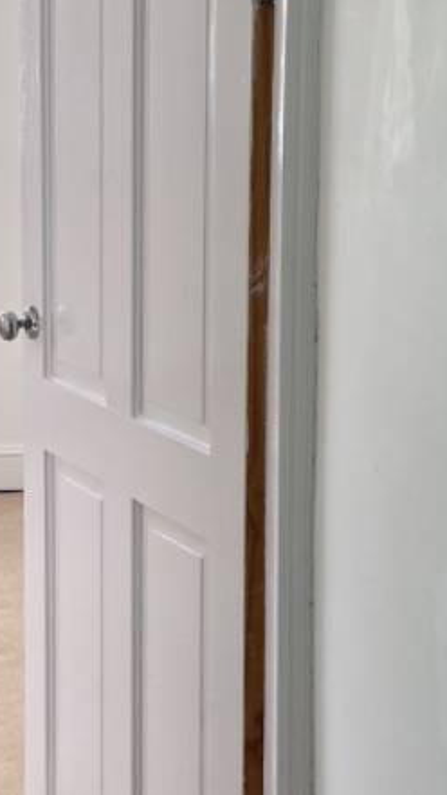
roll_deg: +0.7
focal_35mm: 77
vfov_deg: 27.4
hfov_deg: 15.5
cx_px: 36
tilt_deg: -8.8
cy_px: 299
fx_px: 1623
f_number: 1.6
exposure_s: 1/121
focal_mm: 4.2
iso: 32
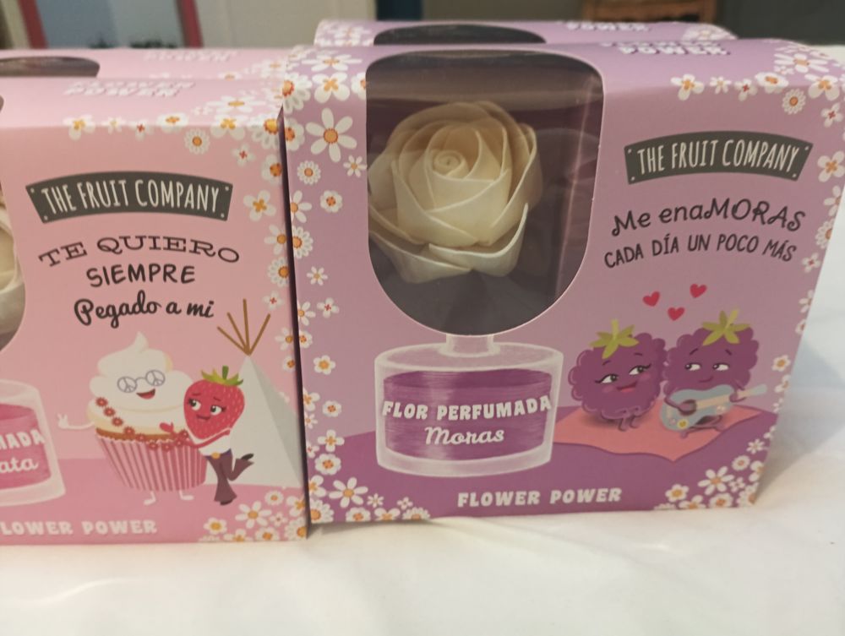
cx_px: 422
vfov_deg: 49.9
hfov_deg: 63.4
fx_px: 684
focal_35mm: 28
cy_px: 318
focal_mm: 4.26
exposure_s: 1/25
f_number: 1.8
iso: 1498
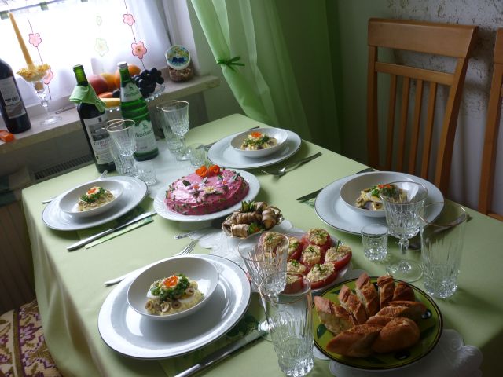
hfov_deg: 55.4
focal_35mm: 33
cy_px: 188
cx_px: 252
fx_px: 480
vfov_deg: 42.9
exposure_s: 1/50
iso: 80
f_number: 2.8
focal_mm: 5.5
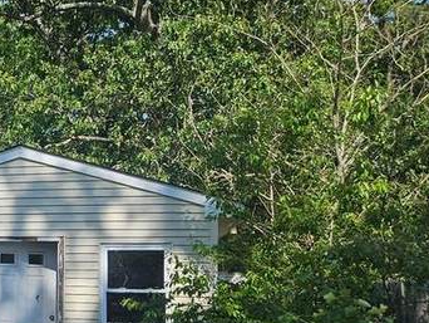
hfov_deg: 18.0
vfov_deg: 17.1
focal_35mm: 86
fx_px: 1067
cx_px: -349
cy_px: 235
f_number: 1.8
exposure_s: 1/1623
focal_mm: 5.4
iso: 25
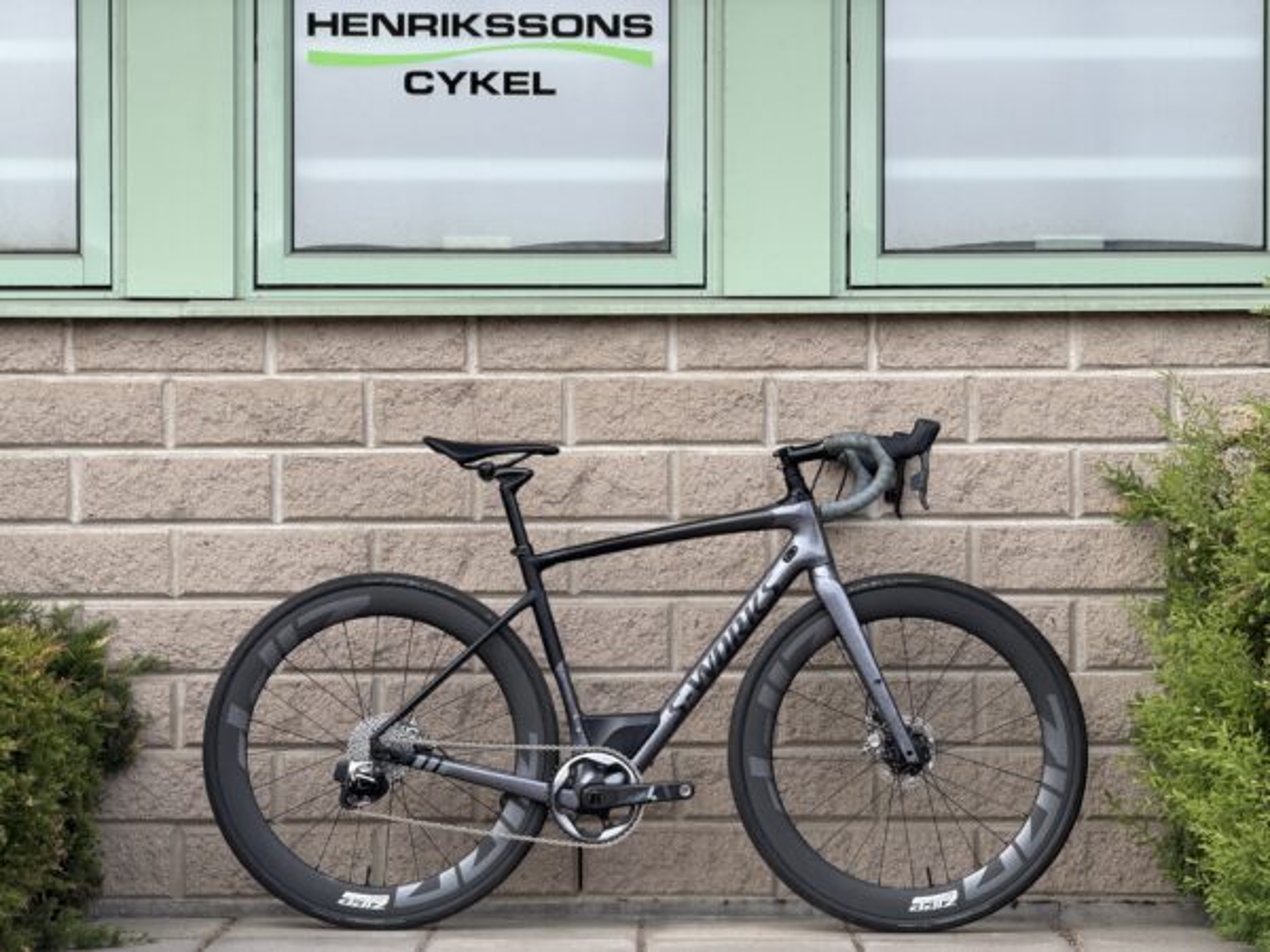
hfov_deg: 19.6
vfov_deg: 14.8
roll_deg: +0.1
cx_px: 635
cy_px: 476
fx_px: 3669
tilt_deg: +0.8
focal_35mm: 100
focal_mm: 16.89
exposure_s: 1/203
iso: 50
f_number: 2.8
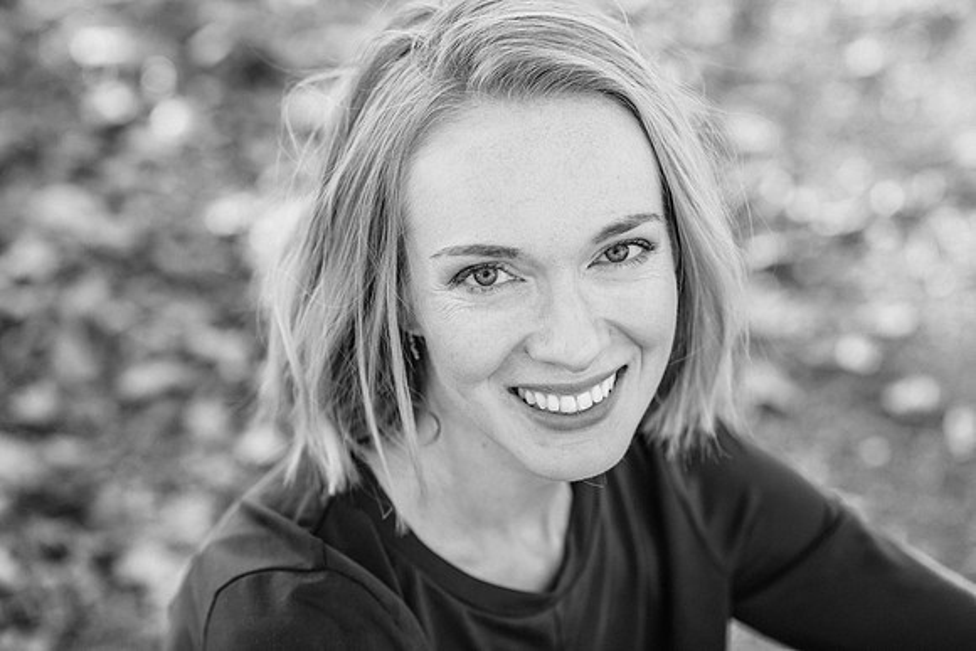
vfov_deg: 16.1
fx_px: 2305
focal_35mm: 85
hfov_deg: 23.9
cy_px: 326
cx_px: 488
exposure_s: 1/320
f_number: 3.2
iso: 200
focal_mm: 85
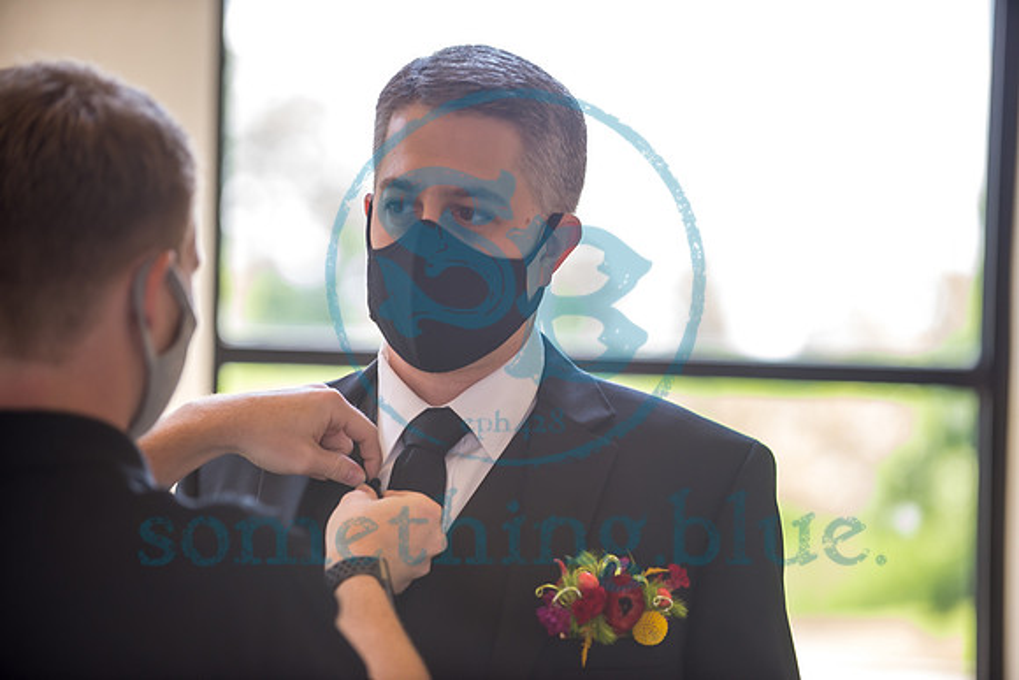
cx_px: 512
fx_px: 4281
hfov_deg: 13.6
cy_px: 340
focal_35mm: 151
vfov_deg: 9.1
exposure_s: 1/200
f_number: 2.8
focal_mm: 150
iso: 500
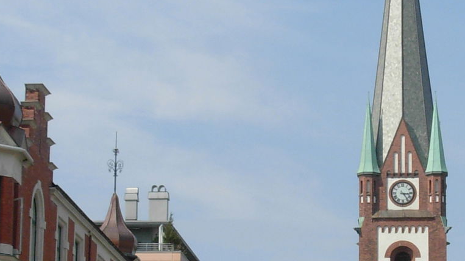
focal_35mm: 159
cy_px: 251
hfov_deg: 13.5
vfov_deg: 7.6
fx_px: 1960
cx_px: 361
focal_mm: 9.5
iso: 79
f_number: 5.6
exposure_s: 1/558
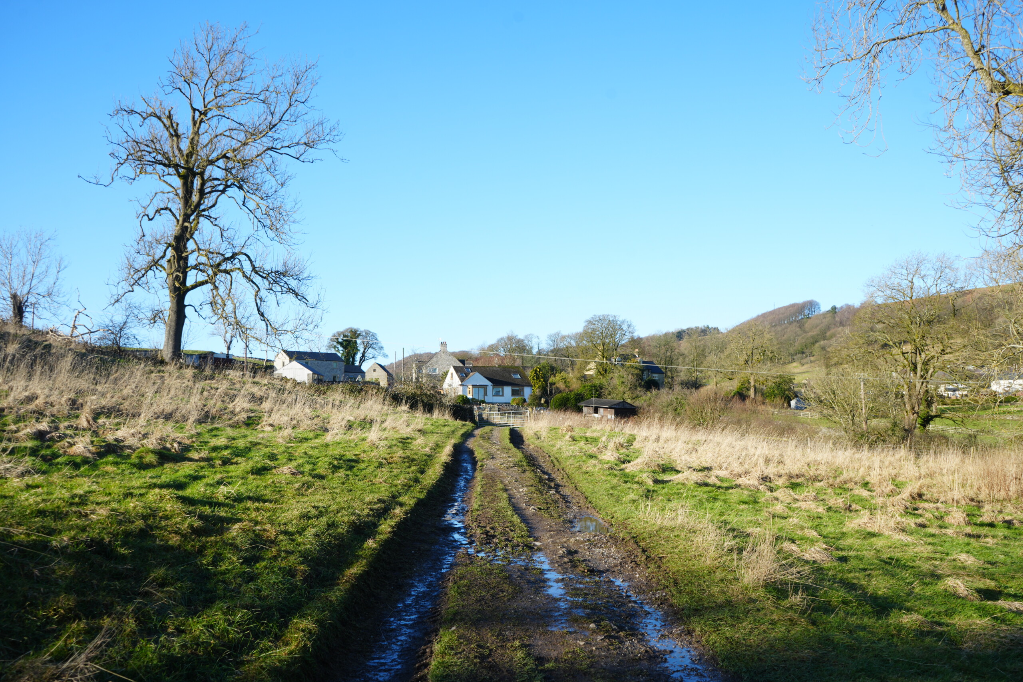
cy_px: 341
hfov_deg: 61.9
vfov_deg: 43.6
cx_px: 512
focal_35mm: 30
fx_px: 852
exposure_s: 1/100
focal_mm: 30
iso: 100
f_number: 7.1
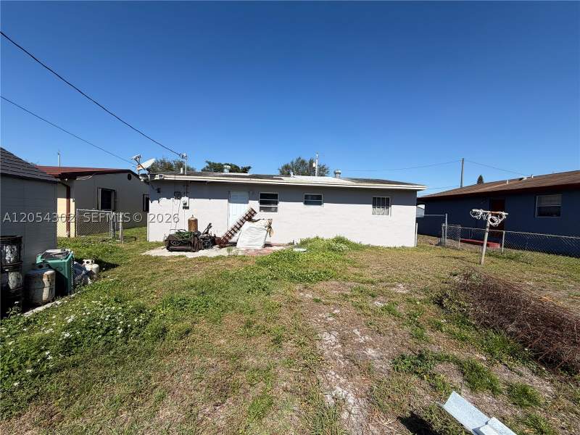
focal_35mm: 14
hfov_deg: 102.1
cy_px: 218
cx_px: 290
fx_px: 235
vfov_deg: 85.7
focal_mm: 2.22
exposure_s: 1/970
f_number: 2.2
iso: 20
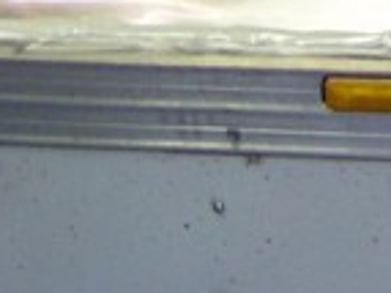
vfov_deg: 7.9
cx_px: 615
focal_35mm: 176
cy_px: -371
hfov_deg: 10.8
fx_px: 1986
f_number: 2.8
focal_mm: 5.85
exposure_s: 1/30
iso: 102
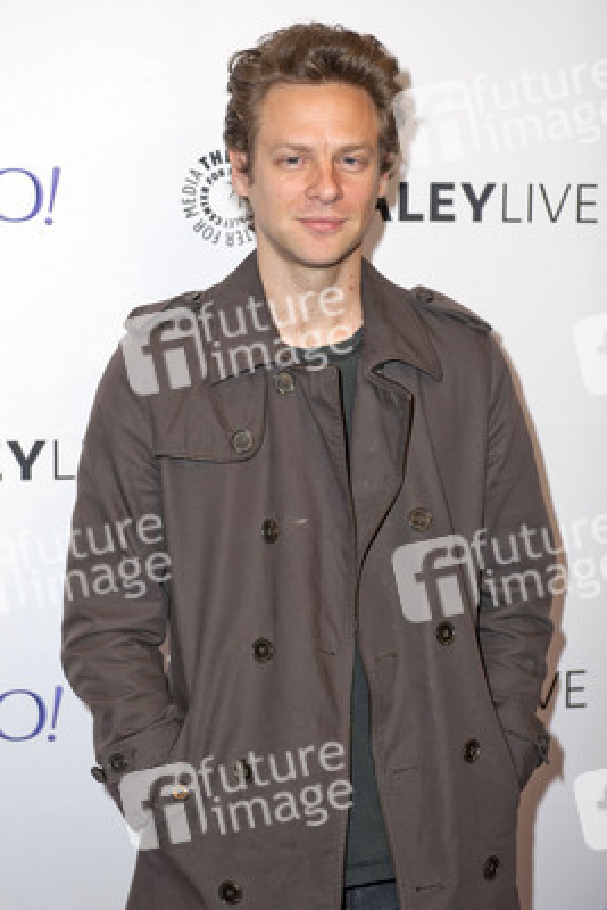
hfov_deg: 20.6
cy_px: 455
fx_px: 1668
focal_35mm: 66
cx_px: 304
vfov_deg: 30.5
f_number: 4
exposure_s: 1/400
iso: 400
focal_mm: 66
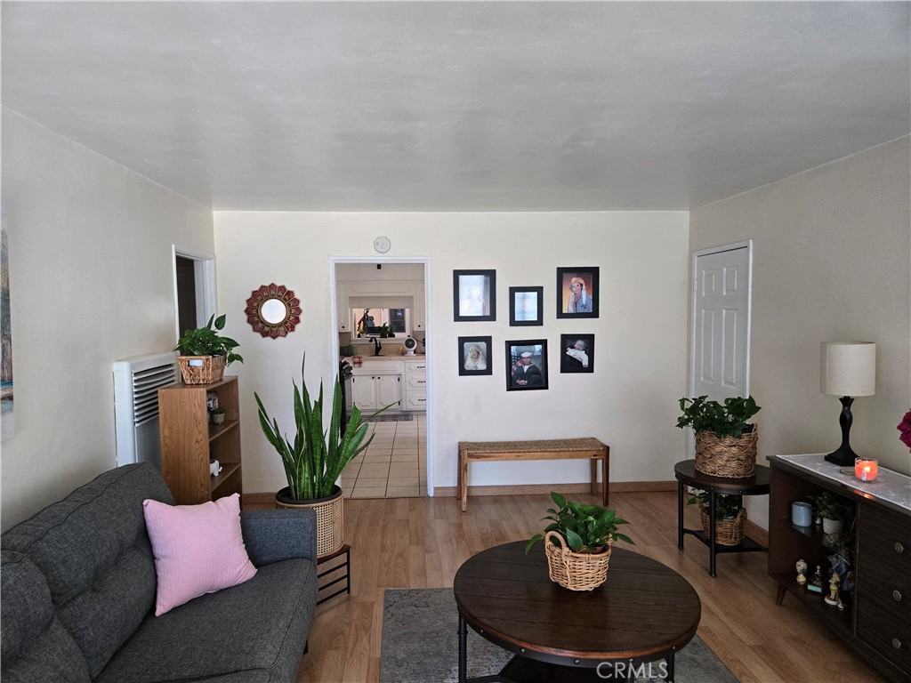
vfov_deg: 58.9
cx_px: 456
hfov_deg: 73.9
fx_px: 605
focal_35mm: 23
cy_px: 342
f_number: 1.8
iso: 320
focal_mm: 5.4
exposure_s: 1/120
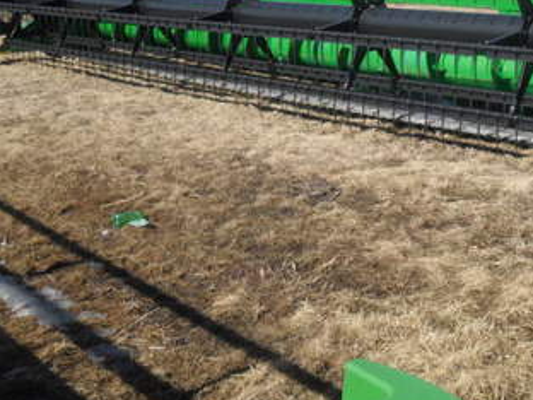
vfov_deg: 23.8
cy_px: 99
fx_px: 939
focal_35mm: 61
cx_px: 463
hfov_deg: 30.5
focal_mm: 6.2
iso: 100
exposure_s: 1/180
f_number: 8.9
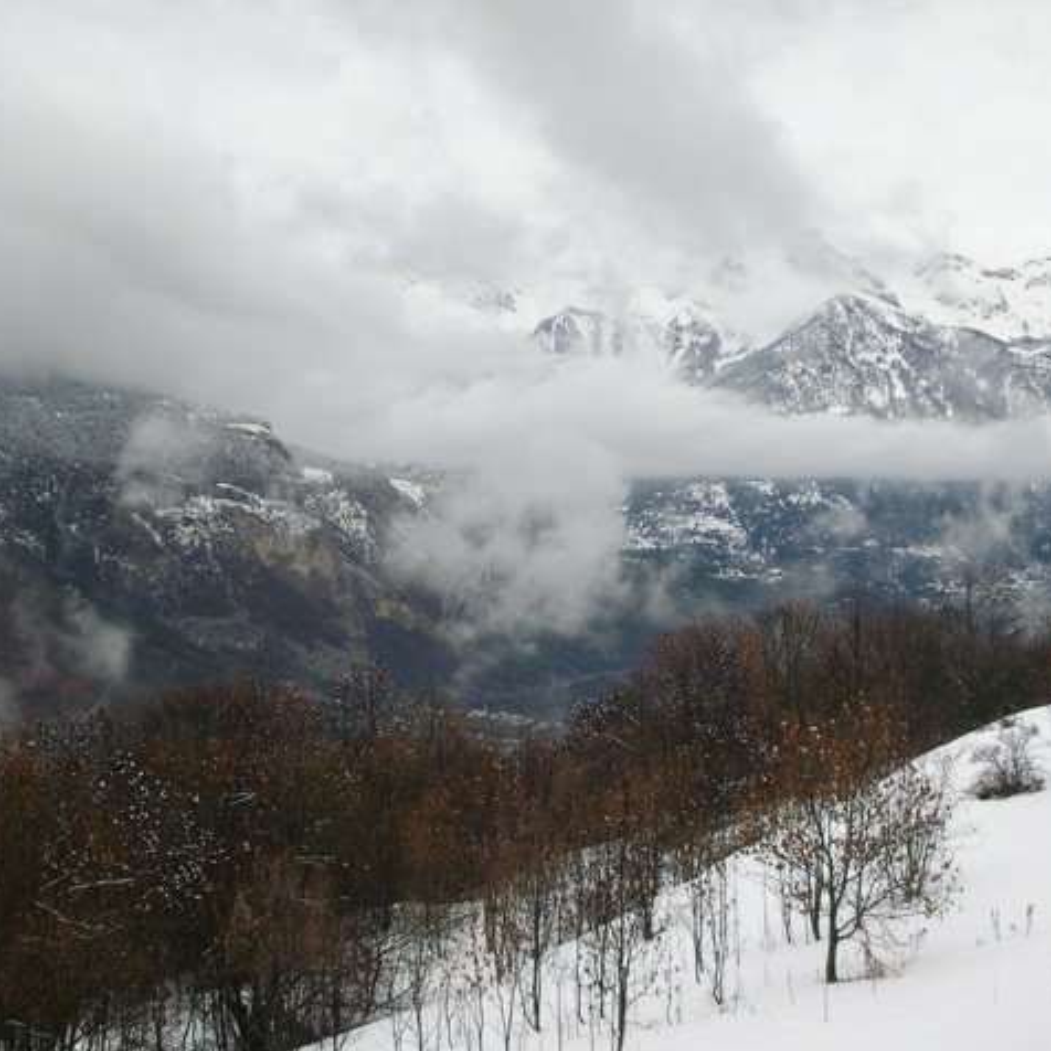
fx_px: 2164
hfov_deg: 27.3
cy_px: 528
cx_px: 517
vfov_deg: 27.3
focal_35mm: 63
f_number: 3.7
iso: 50
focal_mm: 8.8
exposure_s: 1/92.3
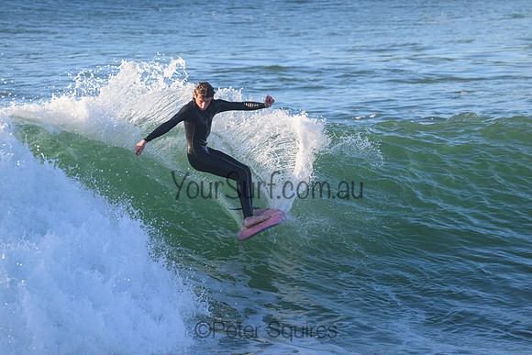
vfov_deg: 2.5
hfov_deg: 3.7
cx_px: 266
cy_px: 178
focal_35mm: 550
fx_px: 8129
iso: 4000
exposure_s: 1/2000
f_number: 11
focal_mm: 550
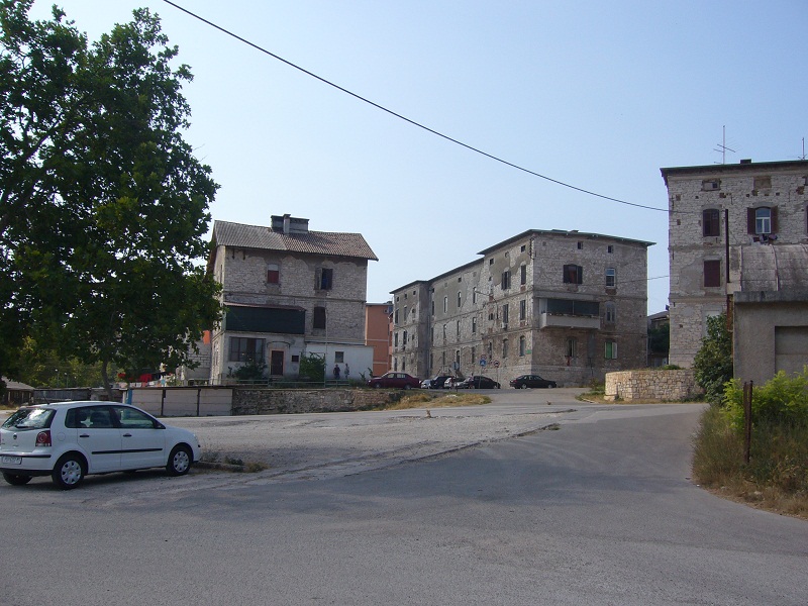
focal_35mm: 35
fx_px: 817
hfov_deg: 52.6
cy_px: 303
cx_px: 404
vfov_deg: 40.7
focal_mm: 5.8
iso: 80
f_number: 5.6
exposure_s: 1/400
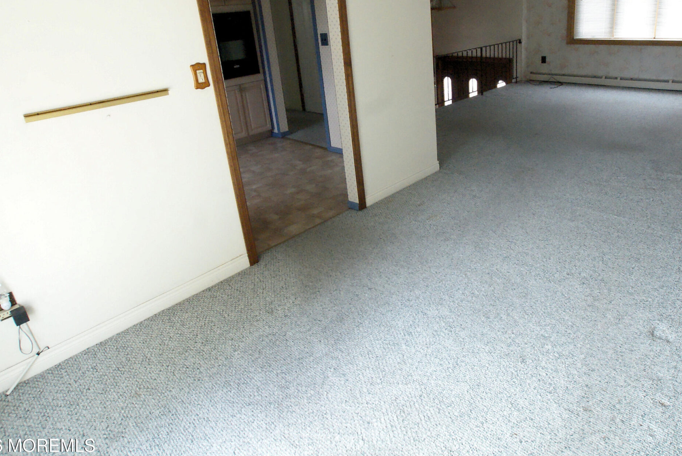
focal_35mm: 23
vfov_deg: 55.0
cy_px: 161
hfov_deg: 75.7
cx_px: 418
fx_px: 430
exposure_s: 1/50
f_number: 8
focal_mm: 11
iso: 3200
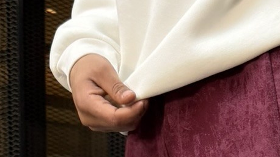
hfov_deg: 18.1
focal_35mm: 117
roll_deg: -1.4
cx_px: 239
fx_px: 868
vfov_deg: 9.5
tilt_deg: -6.3
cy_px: 336
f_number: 1.78
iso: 200
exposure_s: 1/121
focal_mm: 6.76
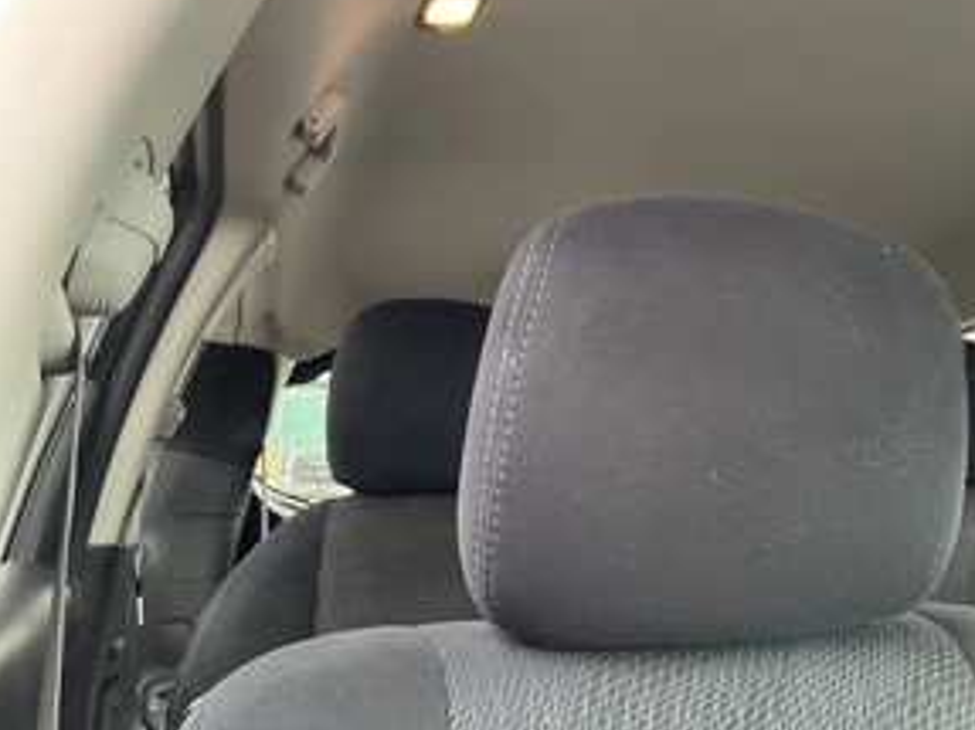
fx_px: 1098
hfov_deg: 47.0
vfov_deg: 36.6
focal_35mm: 39
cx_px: 662
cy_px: 455
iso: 80
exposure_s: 1/60
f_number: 1.8
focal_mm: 3
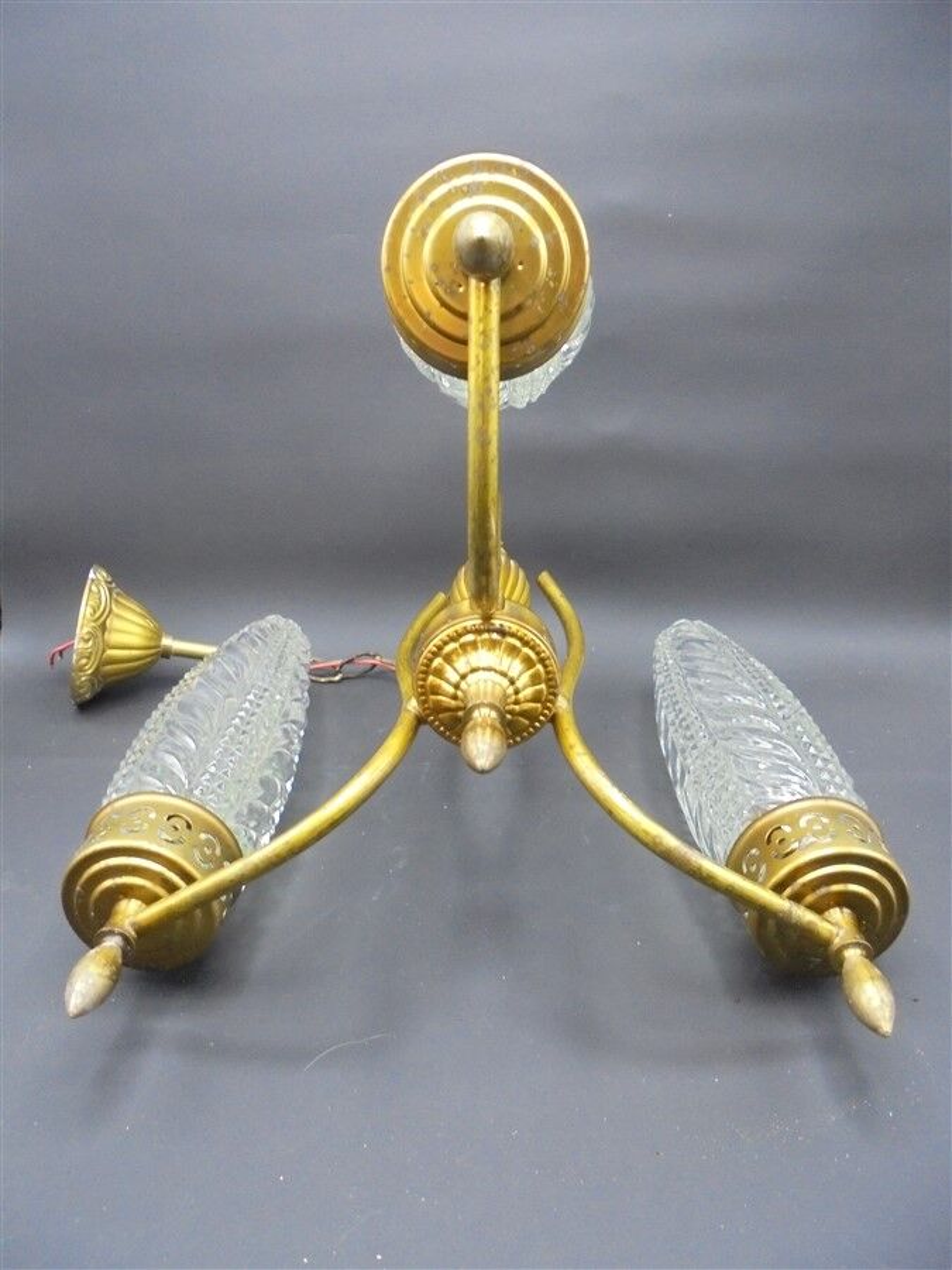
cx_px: 476
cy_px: 635
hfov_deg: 53.1
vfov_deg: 67.3
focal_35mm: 26
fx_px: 953
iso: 400
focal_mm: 4.6
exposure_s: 1/15
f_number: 3.5
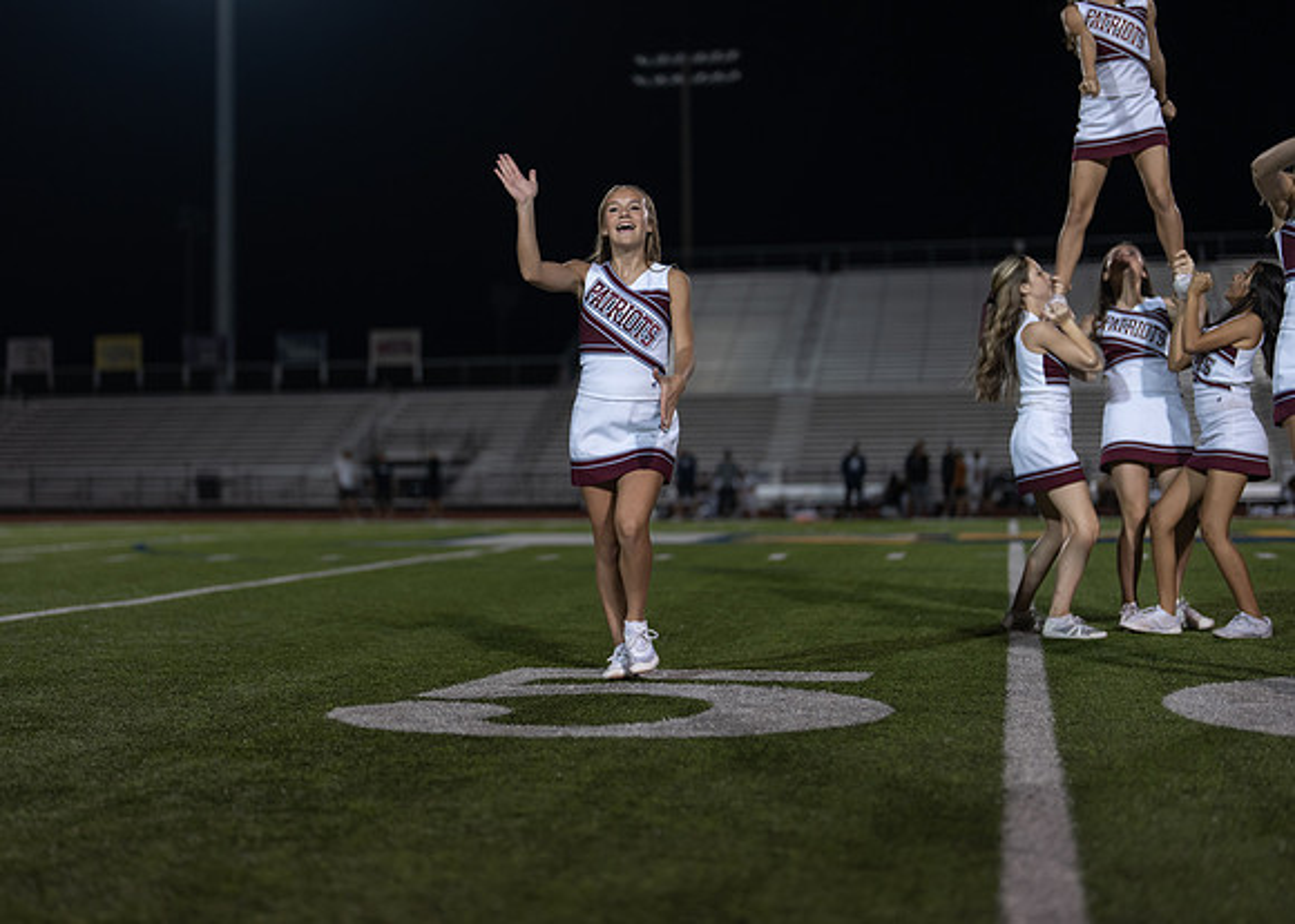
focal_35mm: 60
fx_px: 2193
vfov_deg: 23.8
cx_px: 553
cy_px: 405
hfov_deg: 32.9
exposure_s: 1/1250
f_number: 1.2
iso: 500
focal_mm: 50
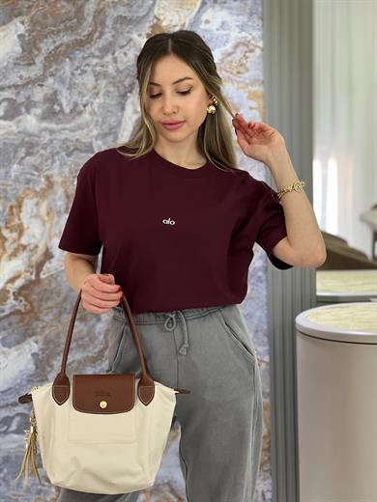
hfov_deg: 19.1
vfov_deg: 25.3
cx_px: 188
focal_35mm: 77
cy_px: 251
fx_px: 1118
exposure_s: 1/33
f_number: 2.8
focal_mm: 9
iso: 250
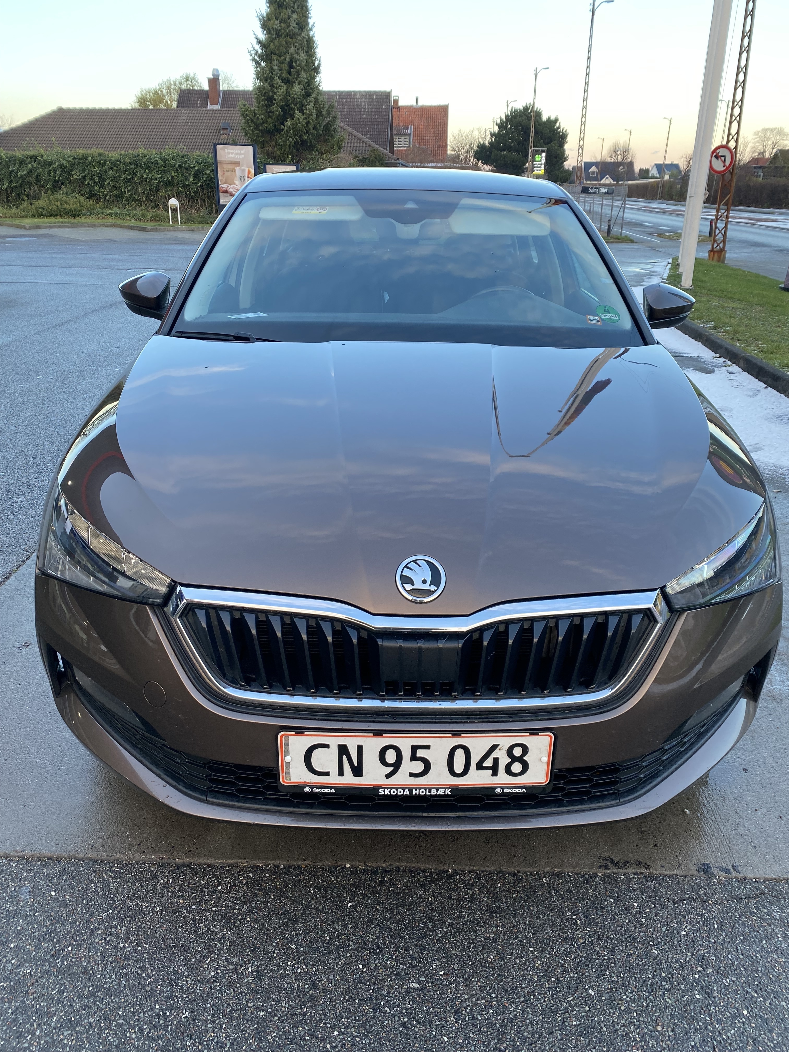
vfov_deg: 67.3
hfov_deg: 53.1
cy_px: 526
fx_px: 790
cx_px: 394
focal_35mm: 26
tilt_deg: -23.8
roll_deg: -1.0
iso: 80
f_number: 1.8
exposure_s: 1/121
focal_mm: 4.25
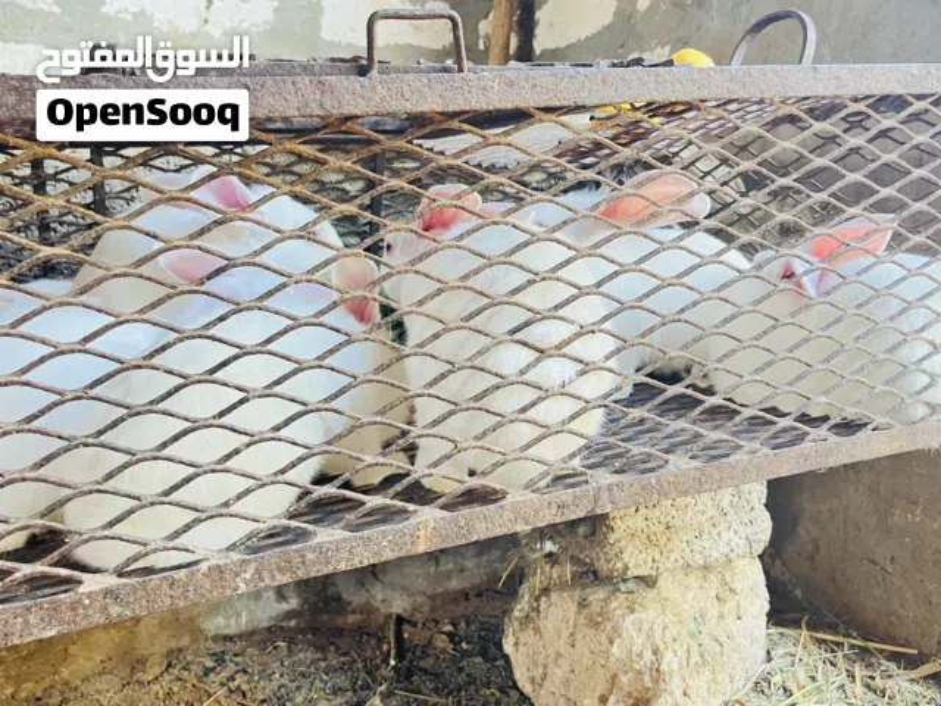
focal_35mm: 26
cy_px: 353
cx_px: 470
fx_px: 707
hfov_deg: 67.3
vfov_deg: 53.1
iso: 200
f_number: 1.6
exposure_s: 1/60
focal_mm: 5.1
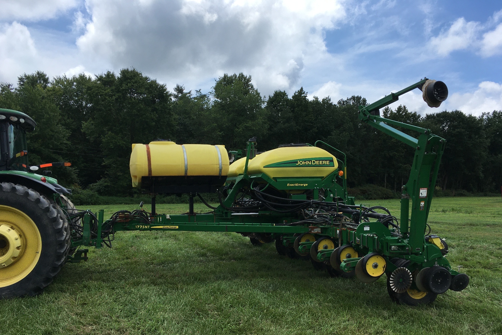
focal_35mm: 31
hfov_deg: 60.3
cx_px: 251
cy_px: 192
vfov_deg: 42.2
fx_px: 432
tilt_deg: -1.3
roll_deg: -1.1
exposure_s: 1/2079
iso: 25
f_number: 2.2
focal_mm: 4.15
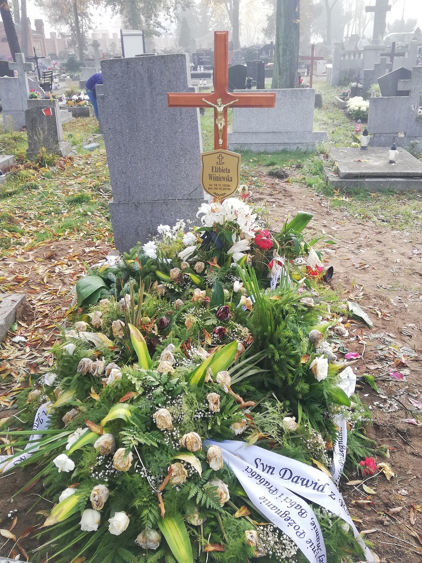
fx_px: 520
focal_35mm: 32
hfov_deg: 44.2
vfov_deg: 56.8
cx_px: 211
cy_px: 282
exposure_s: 1/108
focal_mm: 3.81
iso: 50
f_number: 2.2
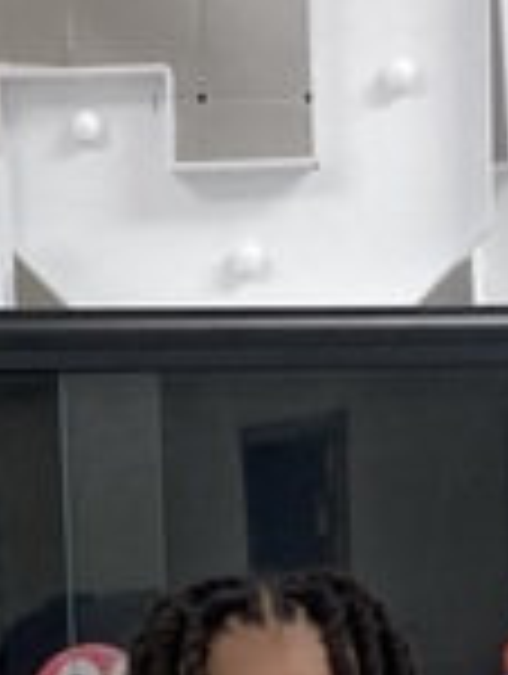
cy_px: 1364
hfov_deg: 7.8
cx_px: 175
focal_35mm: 191
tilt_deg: -8.1
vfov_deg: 9.6
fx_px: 3727
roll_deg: +0.8
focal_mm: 3.99
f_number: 1.8
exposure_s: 1/60
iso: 64
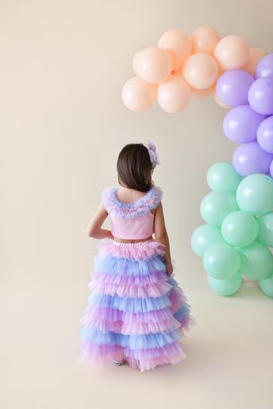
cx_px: 138
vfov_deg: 53.1
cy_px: 202
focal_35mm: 36
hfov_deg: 36.9
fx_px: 409
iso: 200
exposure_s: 1/250
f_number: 2
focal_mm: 35
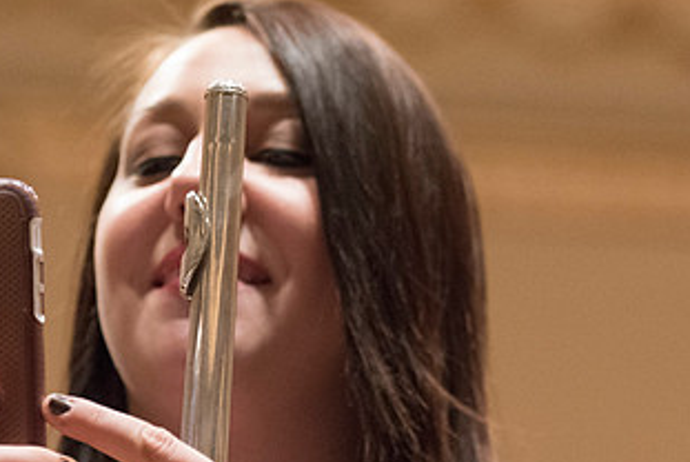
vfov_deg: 5.3
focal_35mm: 261
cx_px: 326
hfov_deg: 7.9
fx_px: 5007
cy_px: 250
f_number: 6.3
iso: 12800
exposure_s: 1/160
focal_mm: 140
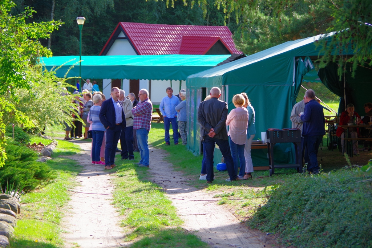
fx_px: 1364
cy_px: 124
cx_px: 186
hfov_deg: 15.5
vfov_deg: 10.4
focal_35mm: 132
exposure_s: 1/200
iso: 200
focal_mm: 88
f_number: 5.6
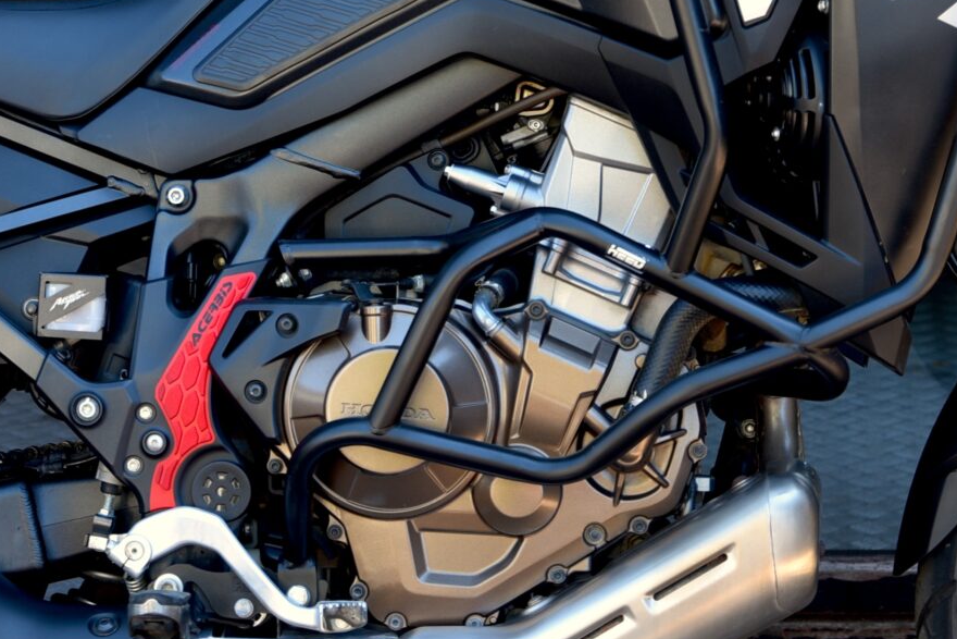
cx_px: 411
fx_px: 3403
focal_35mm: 128
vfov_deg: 10.7
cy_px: 138
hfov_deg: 16.0
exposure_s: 1/60
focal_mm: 44
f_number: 3.5
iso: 100
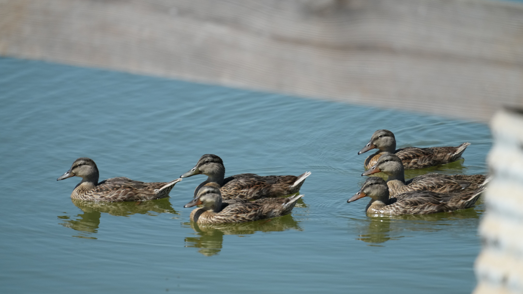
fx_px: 8723
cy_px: 164
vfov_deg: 1.9
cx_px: 262
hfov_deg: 3.4
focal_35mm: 629
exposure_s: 1/3200
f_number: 5.6
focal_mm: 600
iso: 800
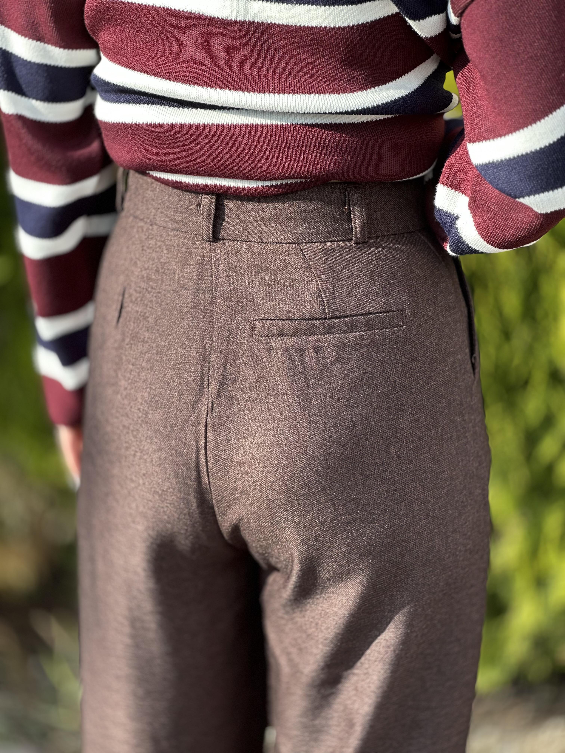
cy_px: 376
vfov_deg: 25.3
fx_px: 1676
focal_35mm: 77
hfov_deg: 19.1
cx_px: 282
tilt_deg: -19.1
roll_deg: -0.7
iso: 20
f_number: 2.8
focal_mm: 9
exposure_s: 1/133
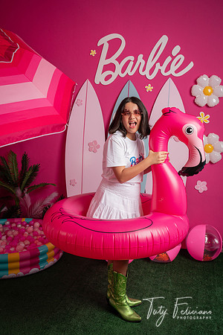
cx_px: 112
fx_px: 334
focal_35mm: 36
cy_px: 168
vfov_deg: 53.1
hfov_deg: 36.9
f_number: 5.6
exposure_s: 1/100
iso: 250
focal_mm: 36
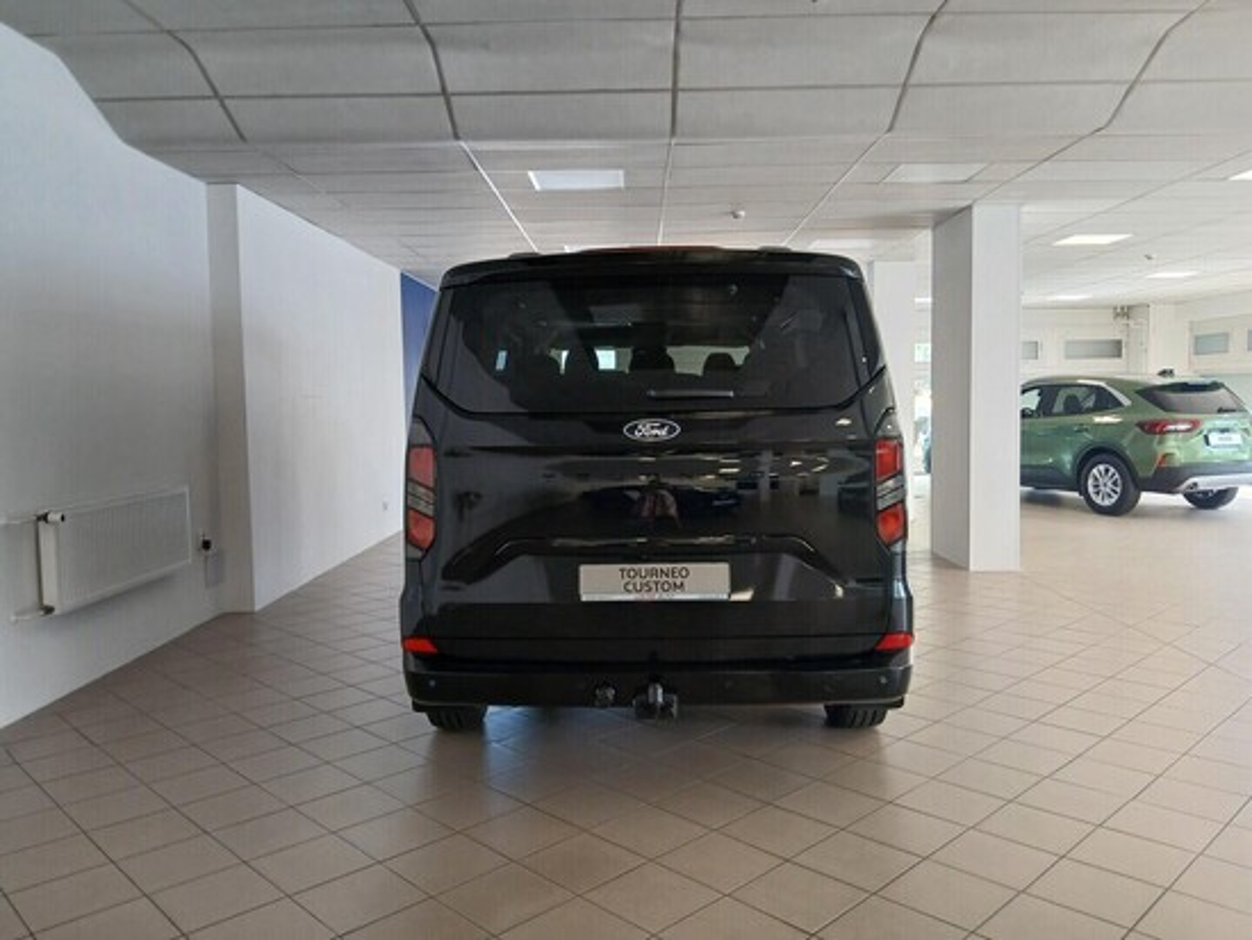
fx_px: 941
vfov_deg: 53.1
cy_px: 470
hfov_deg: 67.3
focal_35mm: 26
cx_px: 626
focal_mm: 3.98
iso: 64
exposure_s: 1/50
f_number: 1.8
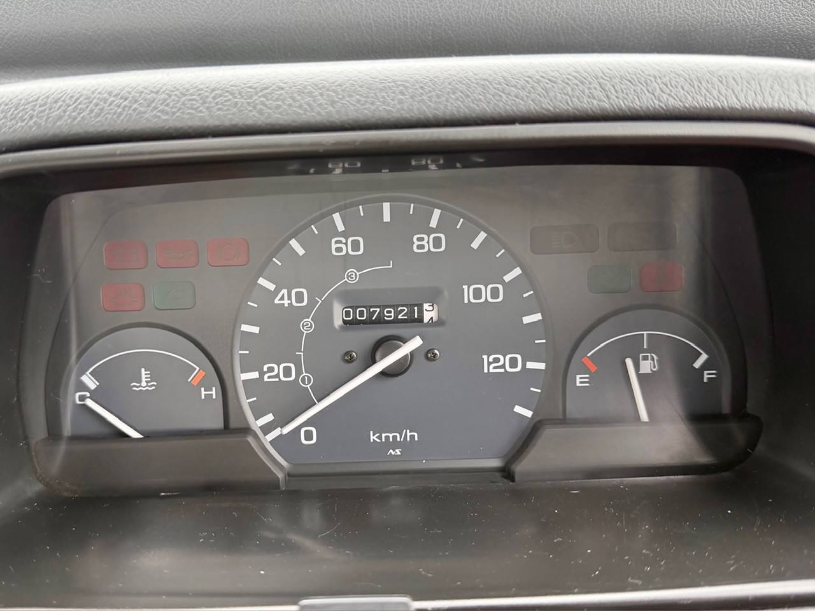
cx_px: 408
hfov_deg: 71.6
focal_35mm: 24
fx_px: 565
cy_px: 306
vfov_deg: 56.8
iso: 200
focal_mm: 6.76
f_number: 1.78
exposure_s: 1/121
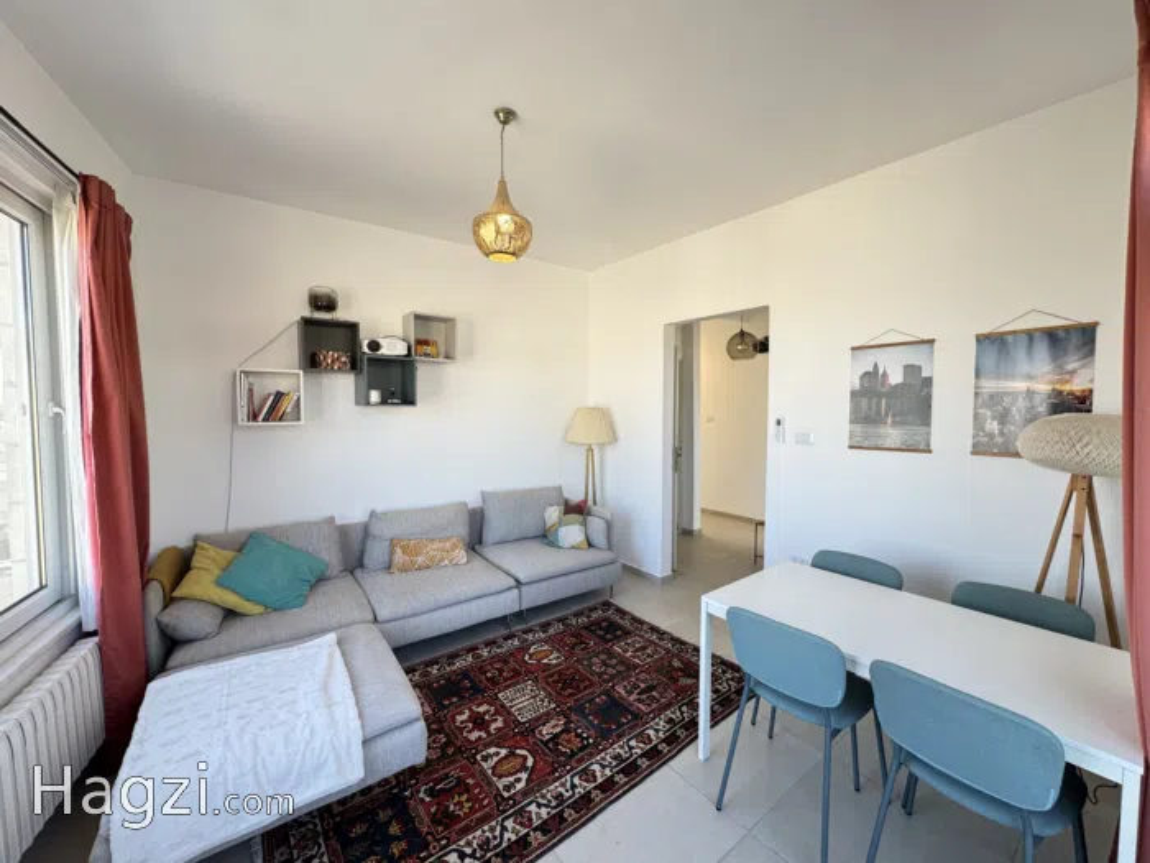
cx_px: 575
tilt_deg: -3.3
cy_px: 432
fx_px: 465
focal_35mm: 14
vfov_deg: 85.7
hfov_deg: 102.1
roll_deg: -0.3
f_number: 2.2
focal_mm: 2.22
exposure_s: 1/100
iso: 64
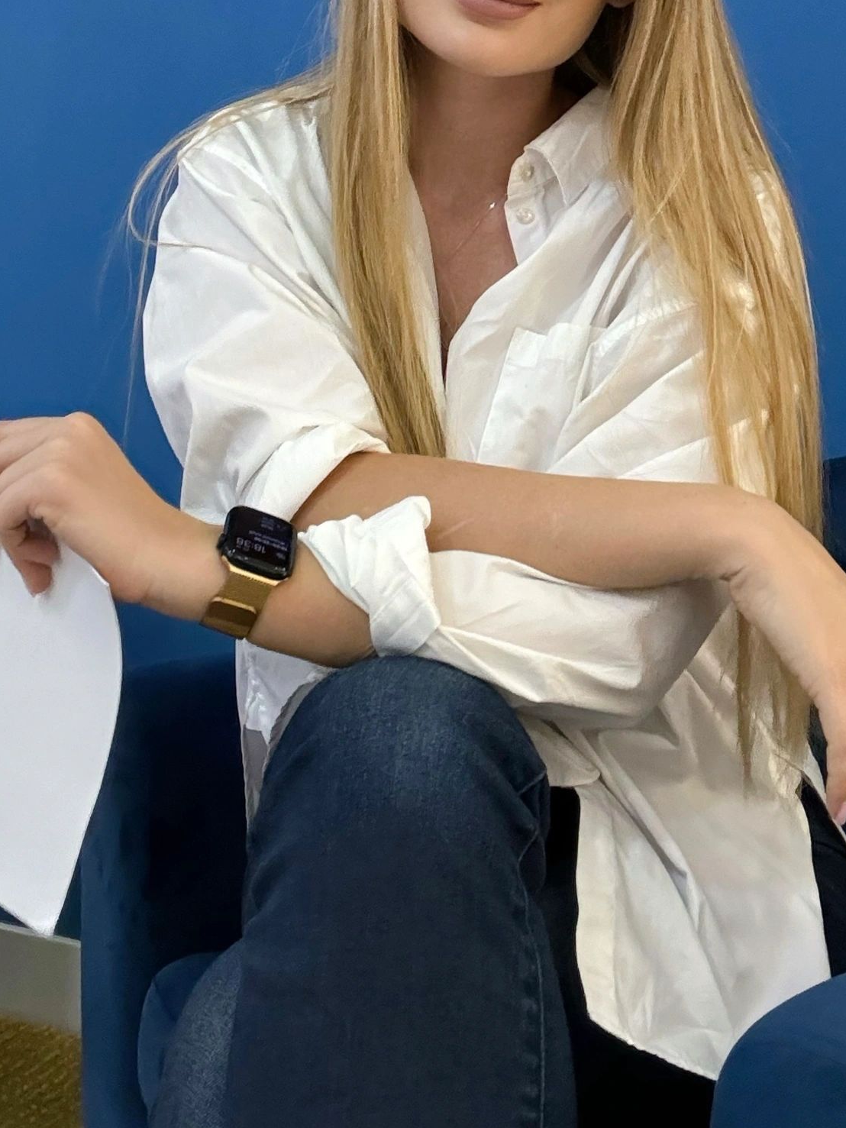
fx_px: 1694
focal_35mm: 52
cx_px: 462
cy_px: 206
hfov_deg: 28.0
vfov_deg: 35.5
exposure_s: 1/50
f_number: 1.9
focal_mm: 2.69
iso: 250
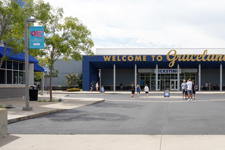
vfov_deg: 29.8
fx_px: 281
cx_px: 163
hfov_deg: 42.5
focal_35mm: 45
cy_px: 85
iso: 100
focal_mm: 31
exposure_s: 1/100
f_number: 13
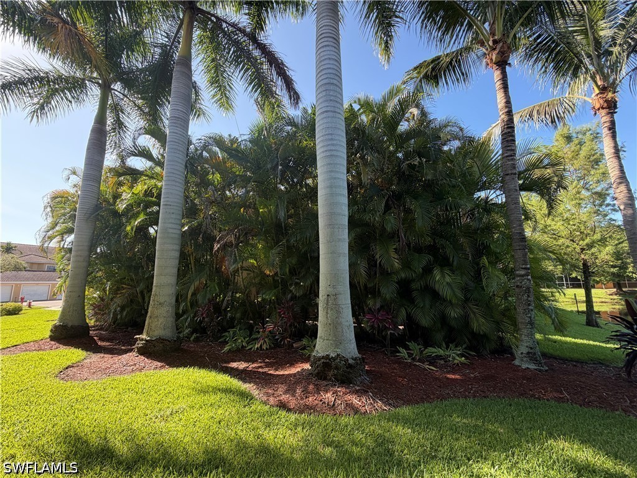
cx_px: 318
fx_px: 258
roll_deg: +1.1
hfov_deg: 102.1
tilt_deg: +12.6
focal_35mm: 14
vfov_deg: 85.7
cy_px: 239
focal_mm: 2.22
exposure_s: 1/237
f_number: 2.2
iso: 40
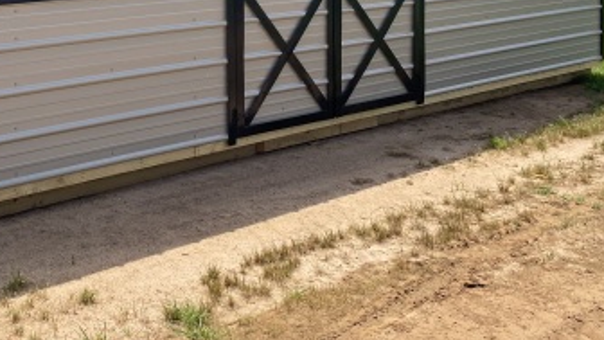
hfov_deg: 36.6
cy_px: -76
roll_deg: +0.8
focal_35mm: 54
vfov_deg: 20.7
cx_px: 88
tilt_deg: +3.3
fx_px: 865
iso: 32
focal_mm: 4.25
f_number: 1.8
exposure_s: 1/2315
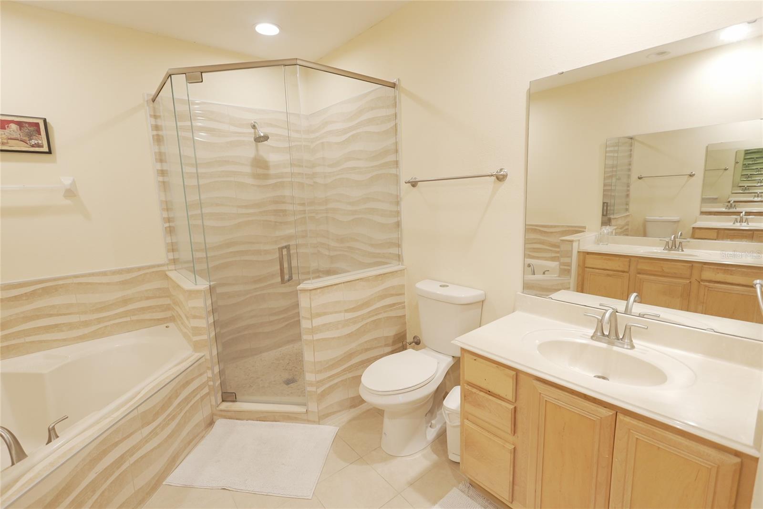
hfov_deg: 96.7
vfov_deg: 73.8
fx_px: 339
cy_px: 254
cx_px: 382
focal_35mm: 16
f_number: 1.8
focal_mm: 11
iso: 320
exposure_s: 1/30
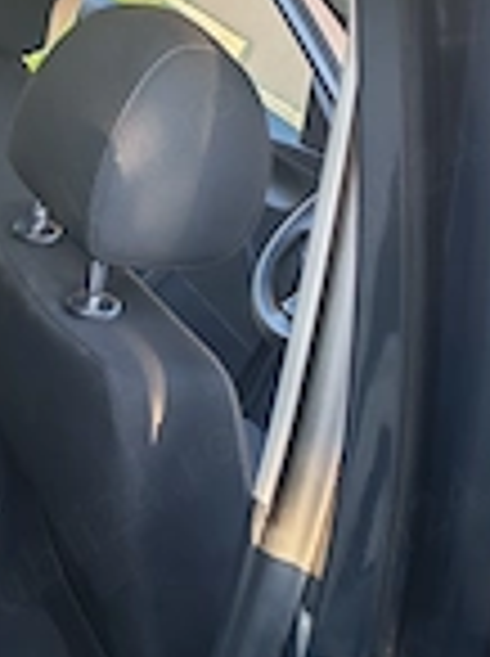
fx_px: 1401
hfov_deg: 19.0
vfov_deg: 26.3
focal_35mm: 74
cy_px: 261
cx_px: -63
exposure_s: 1/100
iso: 80
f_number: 1.9
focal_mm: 6.12
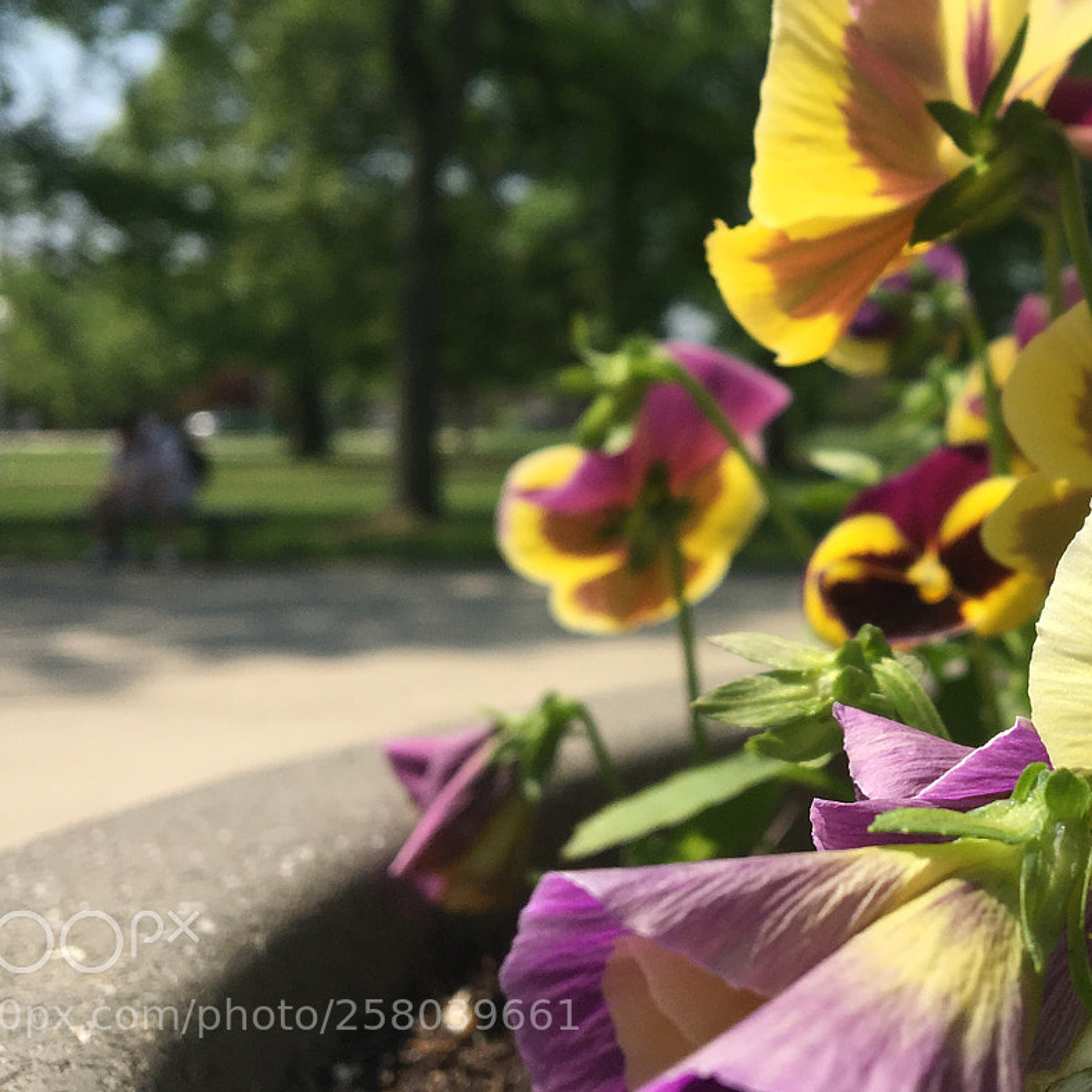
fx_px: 1856
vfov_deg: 32.3
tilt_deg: +3.7
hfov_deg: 31.4
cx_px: 963
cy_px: 293
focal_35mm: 52
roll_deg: +0.4
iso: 25
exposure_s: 1/2564
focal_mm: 4.15
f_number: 2.2
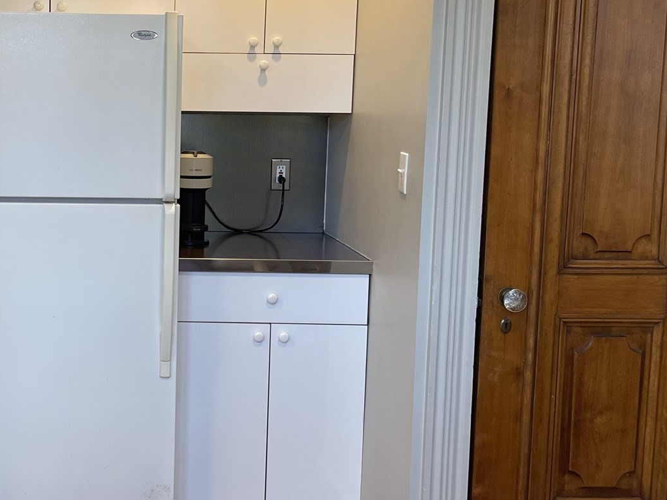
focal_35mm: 51
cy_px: 183
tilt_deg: -6.5
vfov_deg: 28.4
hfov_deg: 35.9
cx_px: 109
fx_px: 983
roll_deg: -1.0
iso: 125
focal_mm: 5.1
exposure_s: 1/120
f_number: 1.6
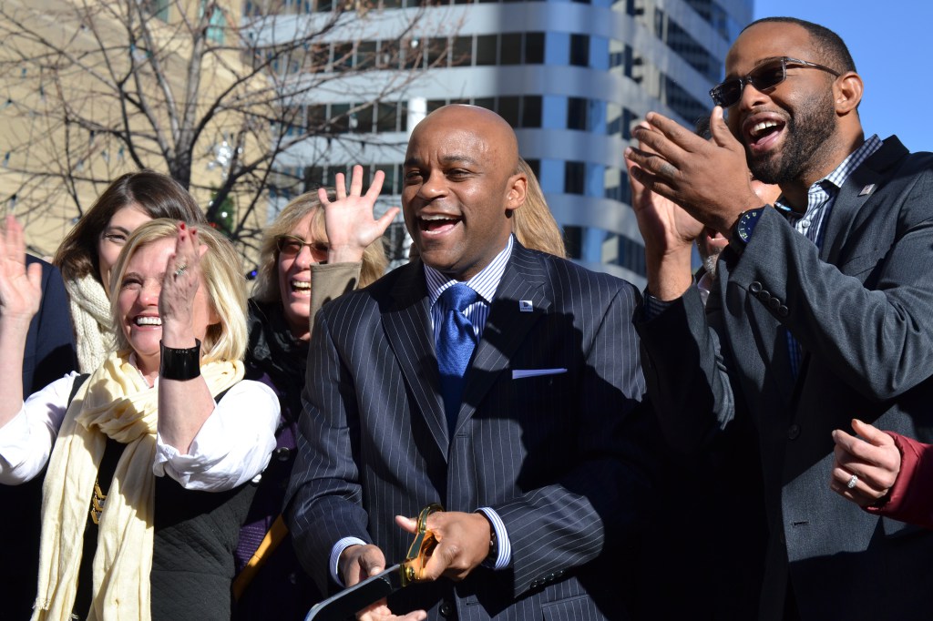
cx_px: 466
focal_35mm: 82
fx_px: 2137
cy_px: 310
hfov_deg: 24.6
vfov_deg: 16.5
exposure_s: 1/250
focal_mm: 55
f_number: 8
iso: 100
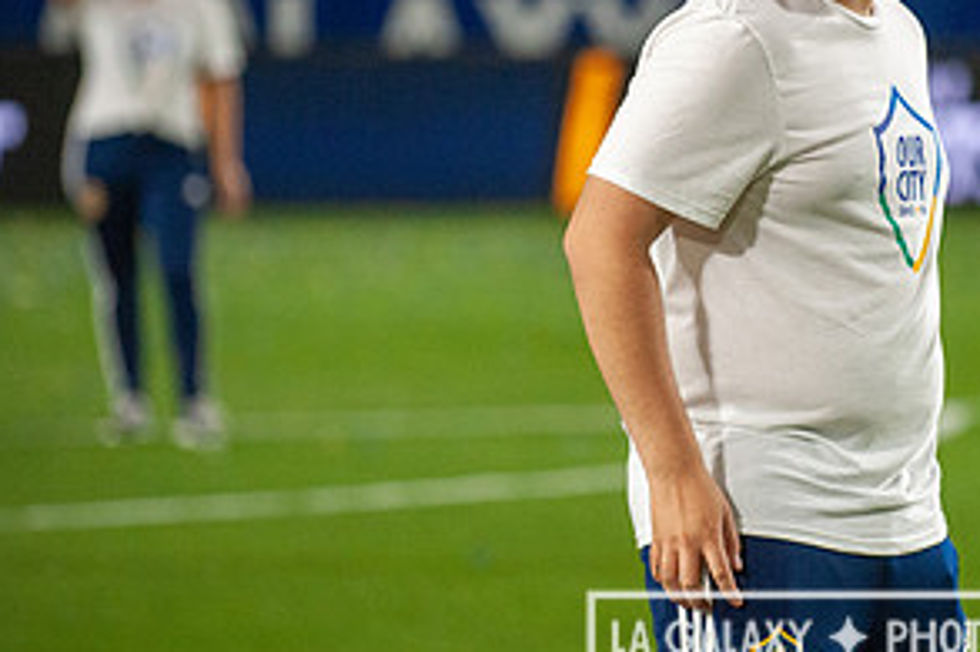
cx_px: 823
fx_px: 9168
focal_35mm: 337
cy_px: 134
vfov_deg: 4.1
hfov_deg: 6.1
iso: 3200
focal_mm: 170
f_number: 2.8
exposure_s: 1/2500
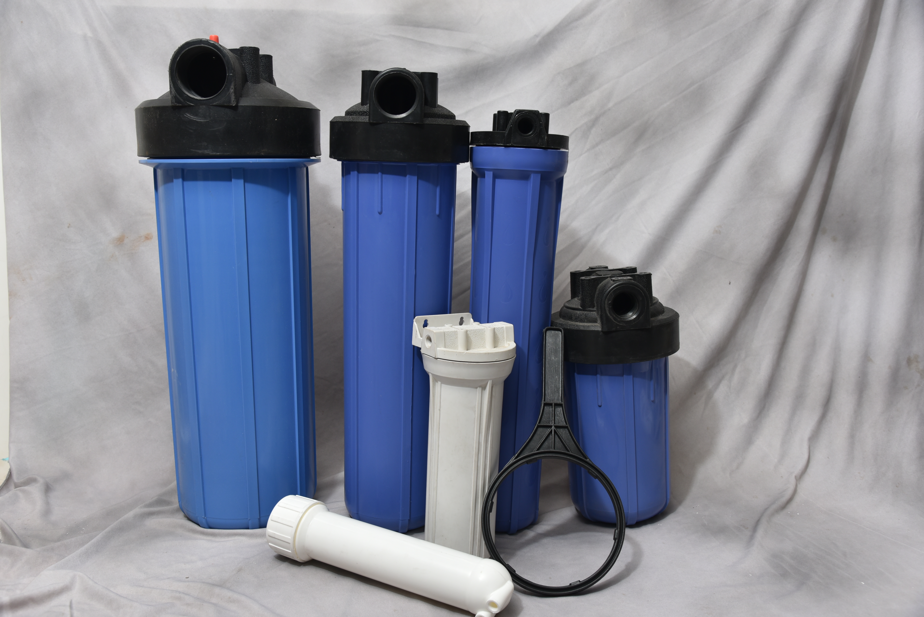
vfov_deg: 41.1
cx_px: 462
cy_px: 308
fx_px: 822
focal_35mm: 32
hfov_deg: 58.7
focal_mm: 32
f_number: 6.3
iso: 320
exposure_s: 1/160
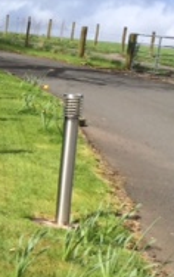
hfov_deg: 10.8
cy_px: 164
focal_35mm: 108
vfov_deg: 19.2
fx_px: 817
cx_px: -199
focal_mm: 4.12
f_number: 2.2
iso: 32
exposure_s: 1/2415
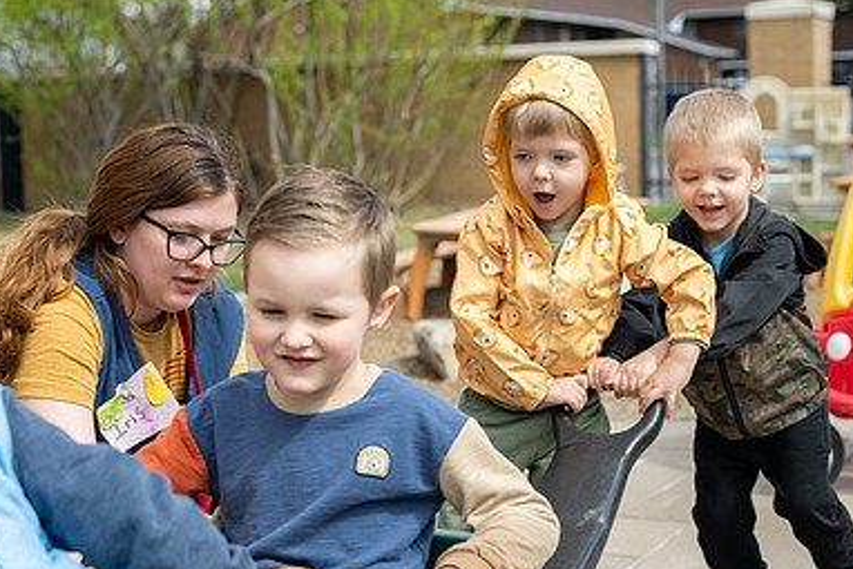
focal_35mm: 76
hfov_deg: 26.5
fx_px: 1801
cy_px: 414
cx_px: 295
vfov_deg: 17.9
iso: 160
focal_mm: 50
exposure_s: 1/800
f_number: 4
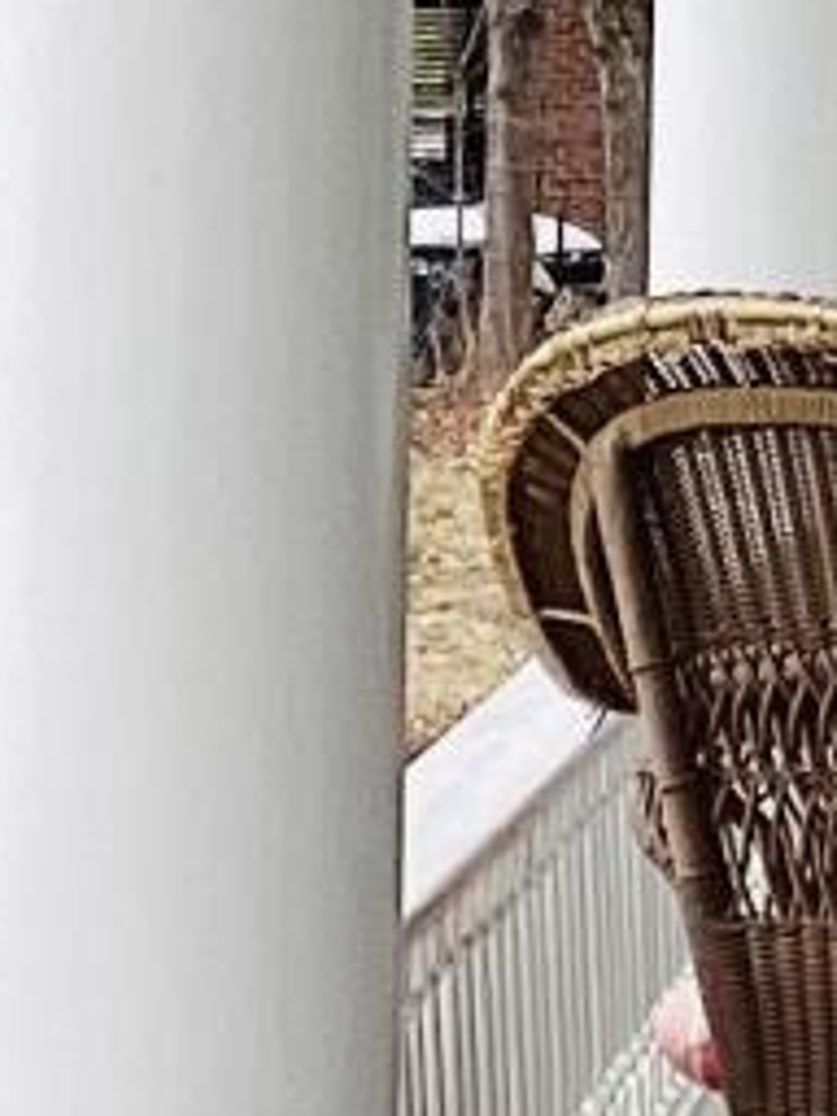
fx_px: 7802
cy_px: -48
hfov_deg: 6.0
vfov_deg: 8.1
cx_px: 1779
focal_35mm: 242
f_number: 2.4
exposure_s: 1/120
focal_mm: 3.3
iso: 32
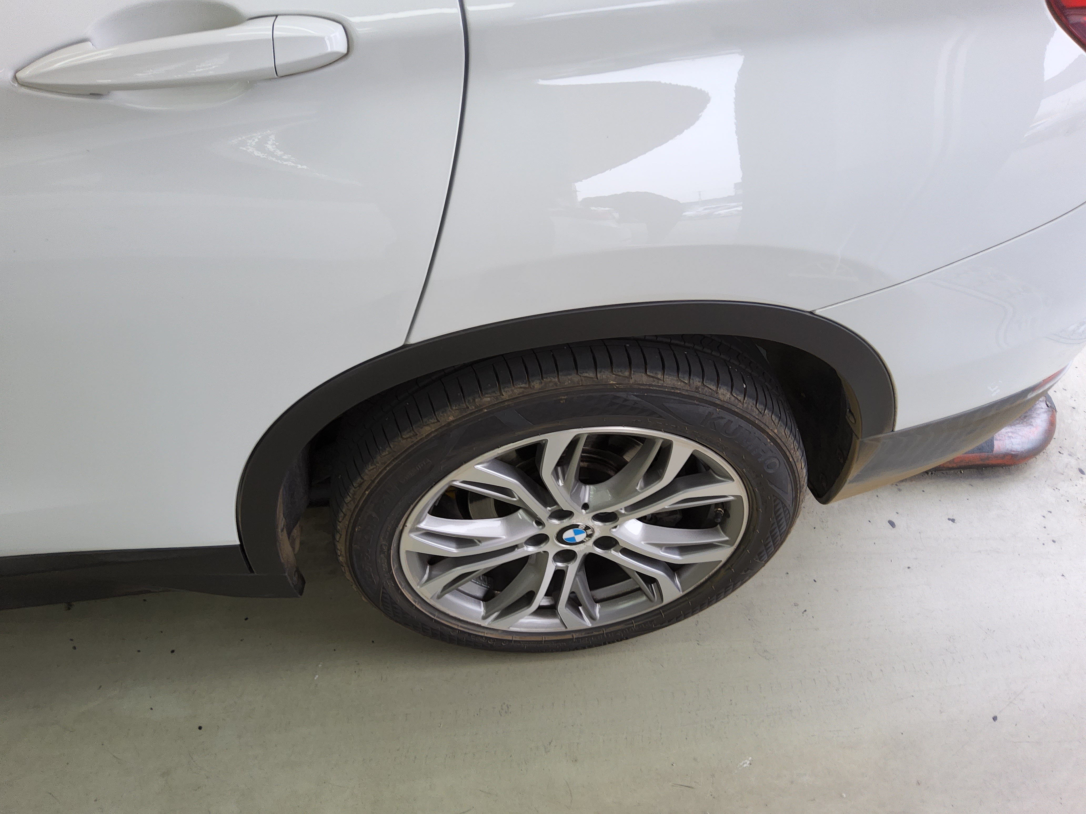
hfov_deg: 69.4
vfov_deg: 54.9
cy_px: 407
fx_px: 784
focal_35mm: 25
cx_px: 543
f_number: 2
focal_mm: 3.08
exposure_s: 1/120
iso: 50
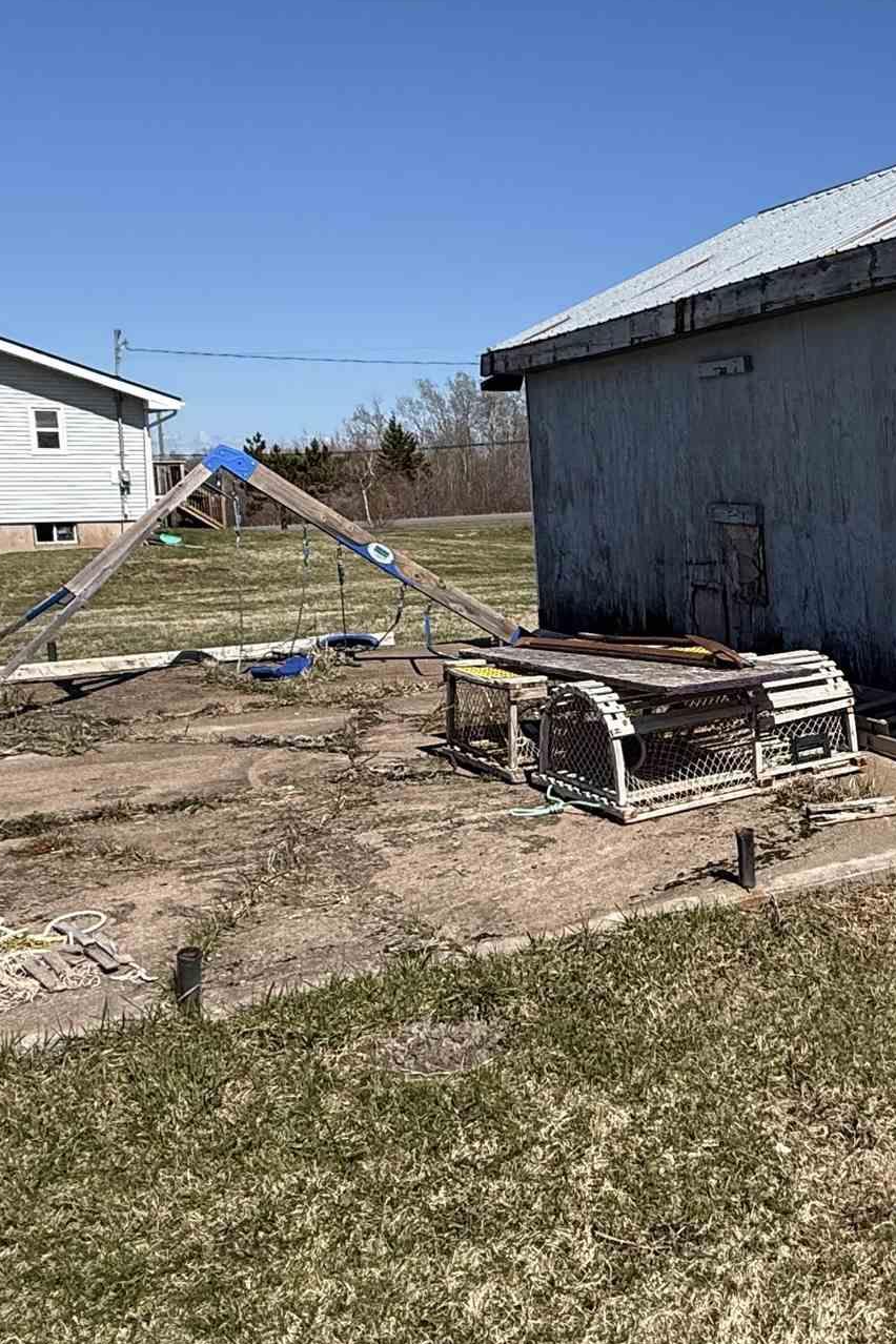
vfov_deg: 54.4
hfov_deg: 35.2
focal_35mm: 35
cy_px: 684
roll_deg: +0.3
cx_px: 841
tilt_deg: -9.0
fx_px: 1307
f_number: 2.2
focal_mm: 2.22
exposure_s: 1/4762
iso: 50
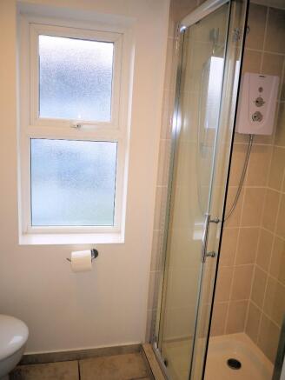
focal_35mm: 28
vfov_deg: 63.4
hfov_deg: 49.8
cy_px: 190
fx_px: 307
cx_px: 142
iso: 160
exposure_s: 1/80
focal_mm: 14
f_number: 2.5
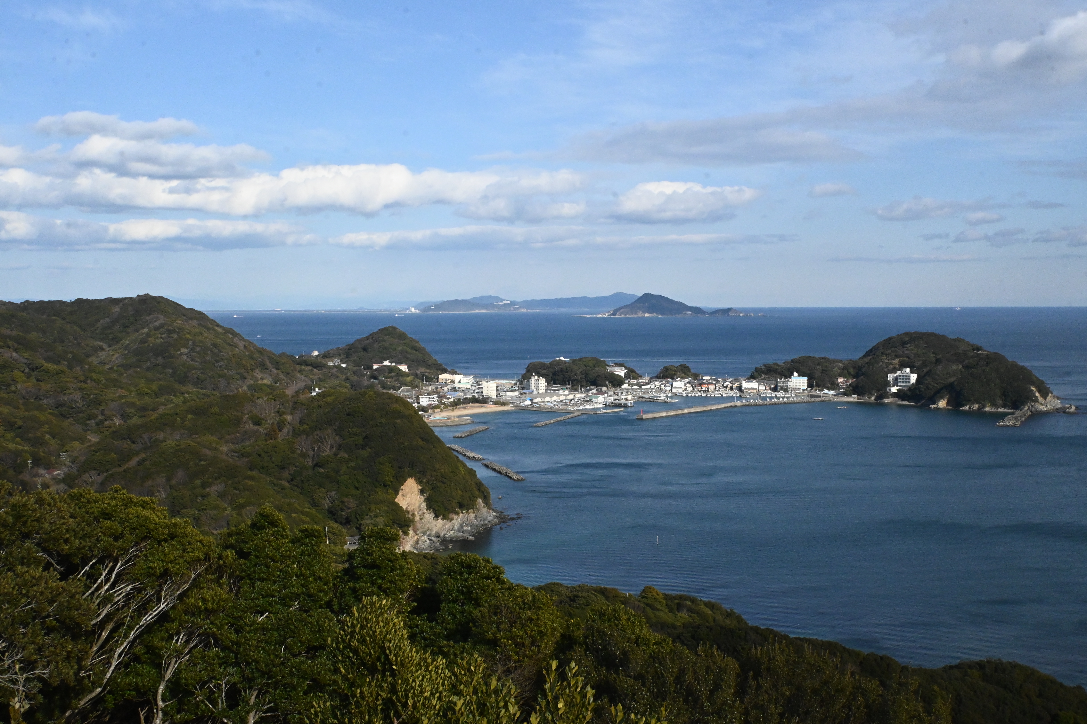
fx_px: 1200
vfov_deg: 33.6
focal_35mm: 40
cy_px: 362
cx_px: 544
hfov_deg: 48.7
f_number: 20
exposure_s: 1/1600
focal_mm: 26.5
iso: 2500
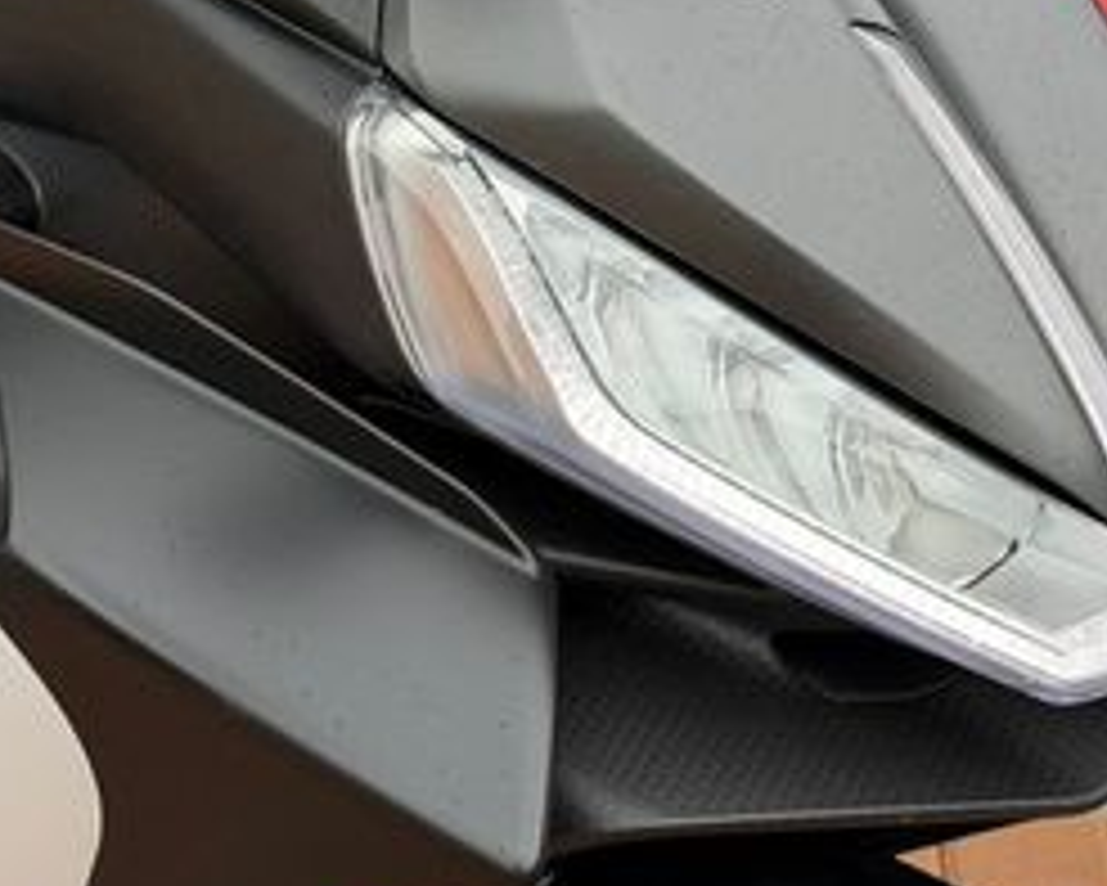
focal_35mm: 122
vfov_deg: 12.5
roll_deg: +0.2
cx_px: 464
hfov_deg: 15.8
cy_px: -58
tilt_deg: -13.6
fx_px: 3999
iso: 100
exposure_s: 1/487
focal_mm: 6.76
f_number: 1.78
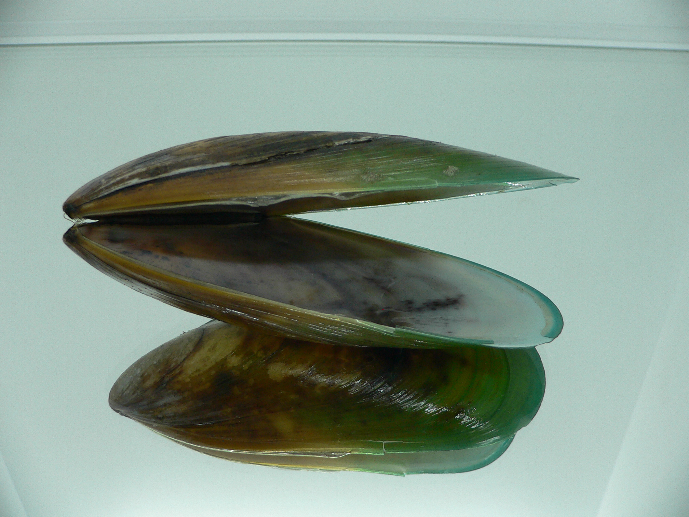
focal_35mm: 35
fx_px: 697
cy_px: 258
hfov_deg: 52.6
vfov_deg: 40.7
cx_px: 344
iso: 100
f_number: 2.8
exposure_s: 1/60
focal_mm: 4.6
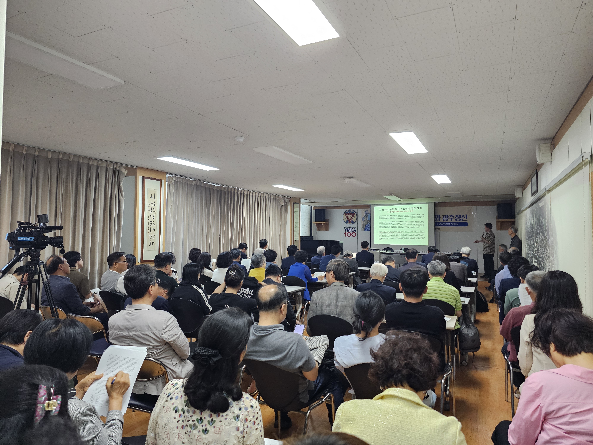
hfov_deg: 73.9
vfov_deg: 58.9
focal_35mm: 23
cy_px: 222
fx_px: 394
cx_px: 296
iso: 400
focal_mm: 6.3
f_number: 1.7
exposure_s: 1/120
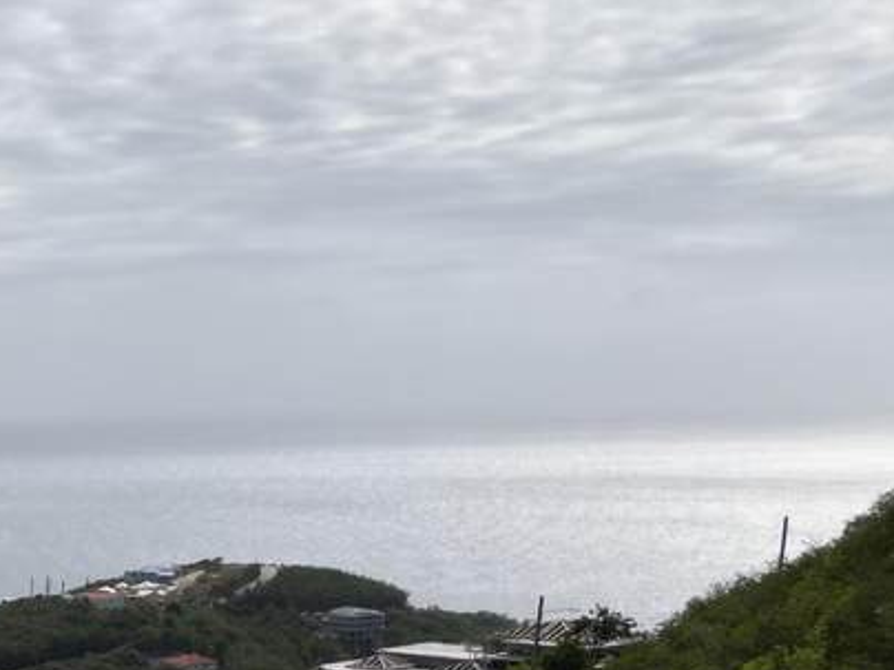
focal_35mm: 76
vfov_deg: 18.6
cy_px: 734
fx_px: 1963
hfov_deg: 22.6
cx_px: -301
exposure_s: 1/320
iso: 100
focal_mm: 6.72
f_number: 1.7
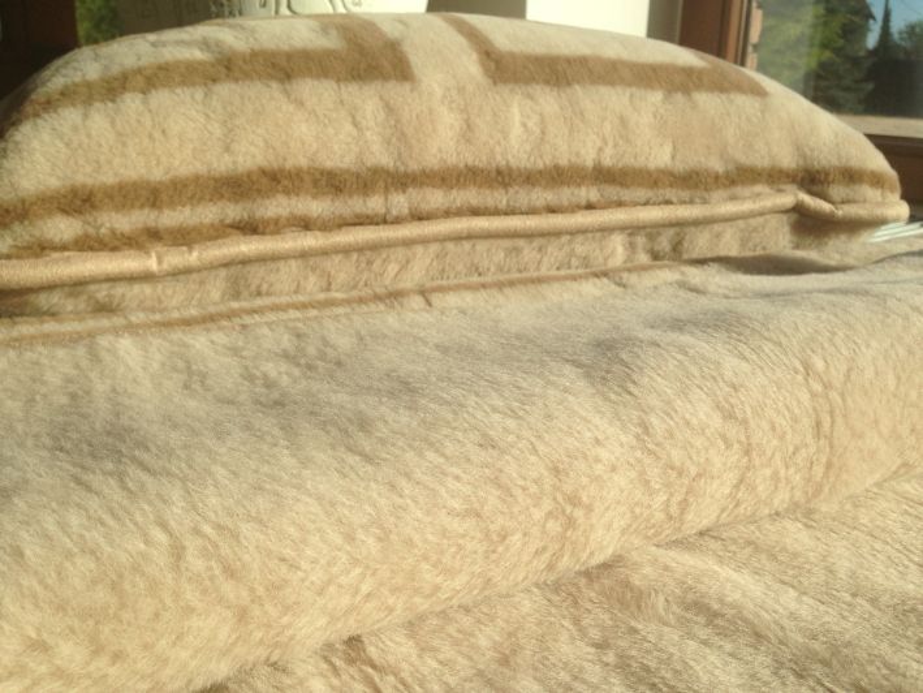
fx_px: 880
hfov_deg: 55.3
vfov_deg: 43.0
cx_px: 462
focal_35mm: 33
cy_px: 346
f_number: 2.4
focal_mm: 4.13
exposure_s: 1/1595
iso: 50
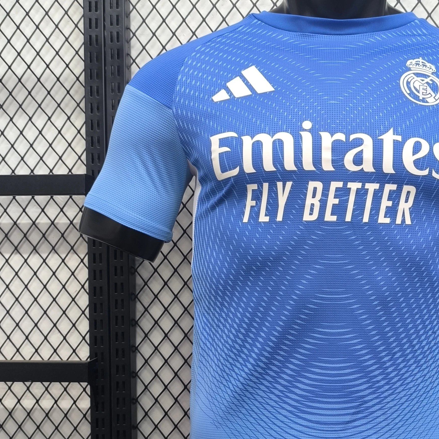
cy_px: 270
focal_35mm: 40
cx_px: 314
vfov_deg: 41.6
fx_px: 574
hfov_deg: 41.0
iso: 640
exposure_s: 1/50
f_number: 1.65
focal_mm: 6.14
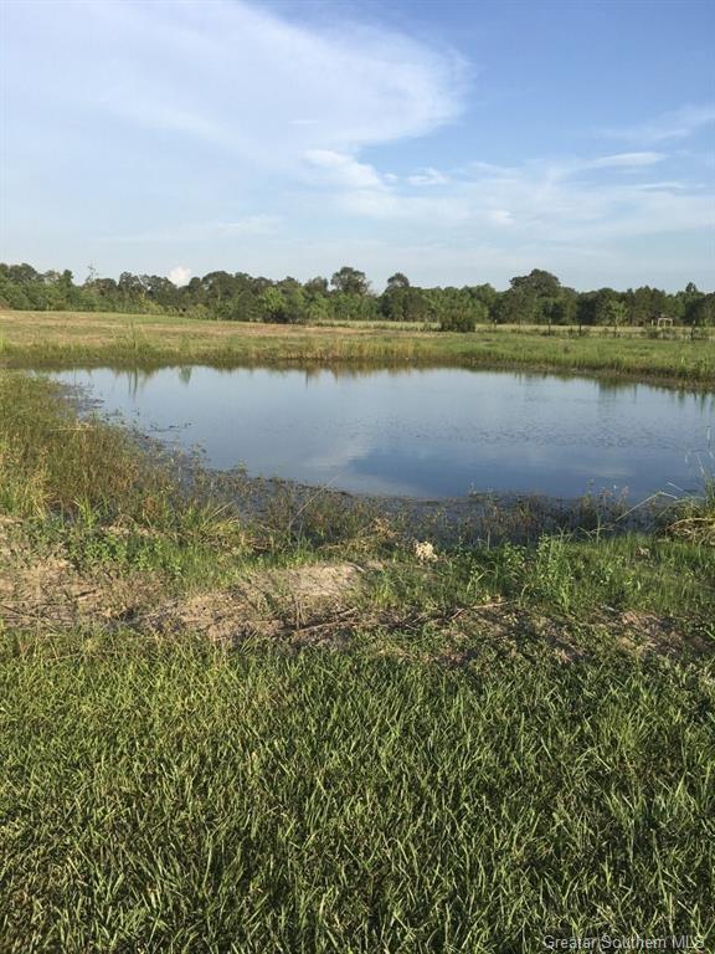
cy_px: 477
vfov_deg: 61.7
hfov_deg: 48.2
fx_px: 799
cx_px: 358
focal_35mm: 29
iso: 25
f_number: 2.2
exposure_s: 1/1026
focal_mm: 4.15
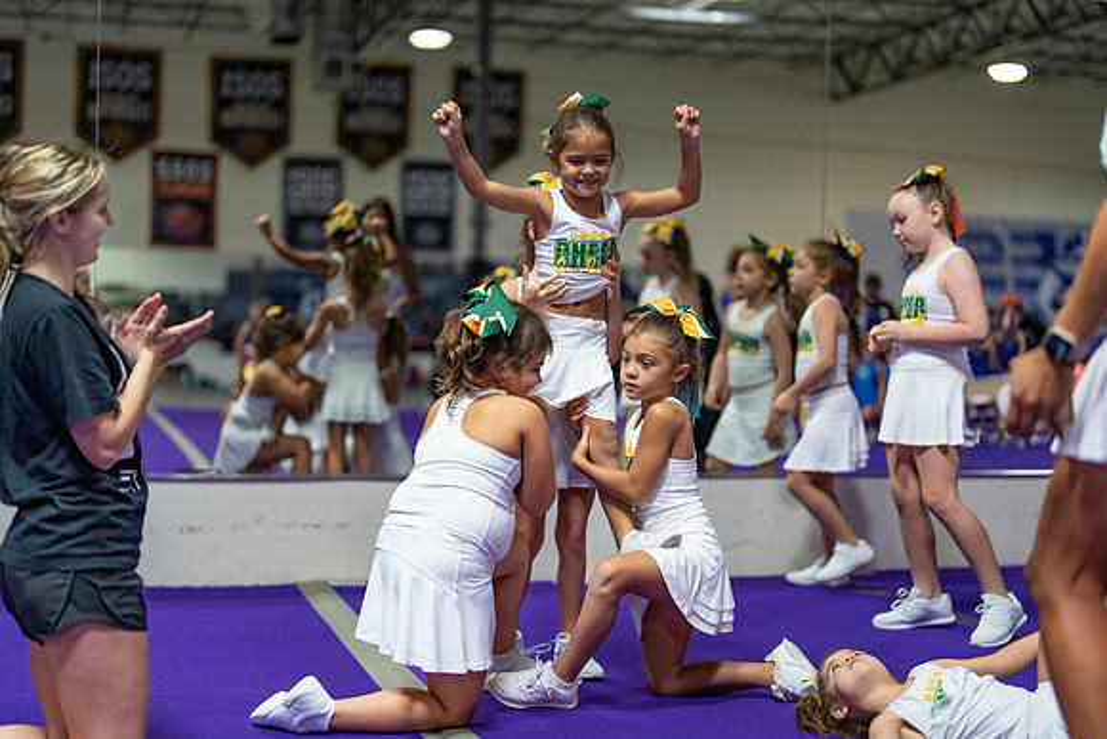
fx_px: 1590
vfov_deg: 26.1
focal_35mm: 52
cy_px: 370
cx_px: 554
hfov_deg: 38.4
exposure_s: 1/400
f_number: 1.2
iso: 400
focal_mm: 50
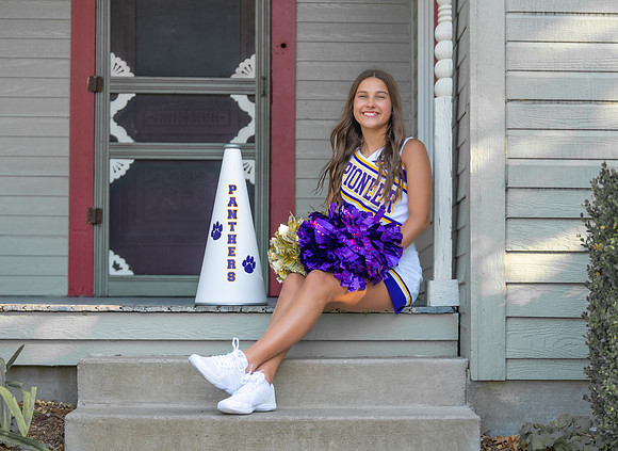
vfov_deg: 17.2
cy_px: 247
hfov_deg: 23.4
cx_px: 372
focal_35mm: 84
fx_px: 1491
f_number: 2.8
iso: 125
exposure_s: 1/320
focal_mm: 70
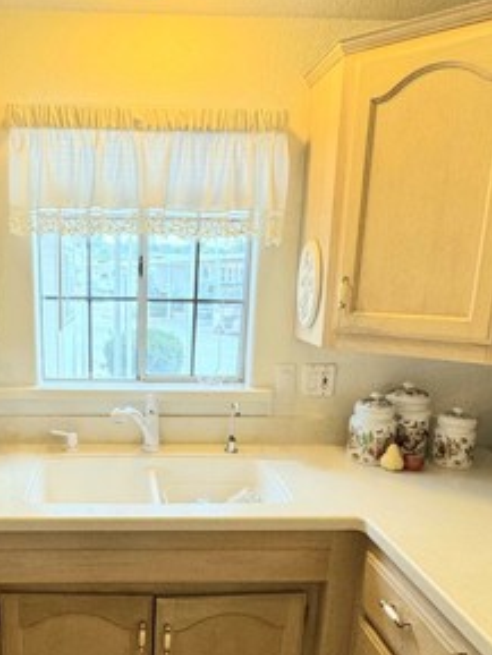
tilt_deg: -14.8
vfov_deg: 57.5
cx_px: 134
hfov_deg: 44.2
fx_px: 587
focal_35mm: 31
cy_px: 417
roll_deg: +0.2
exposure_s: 1/120
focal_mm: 2.22
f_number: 2.2
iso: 200
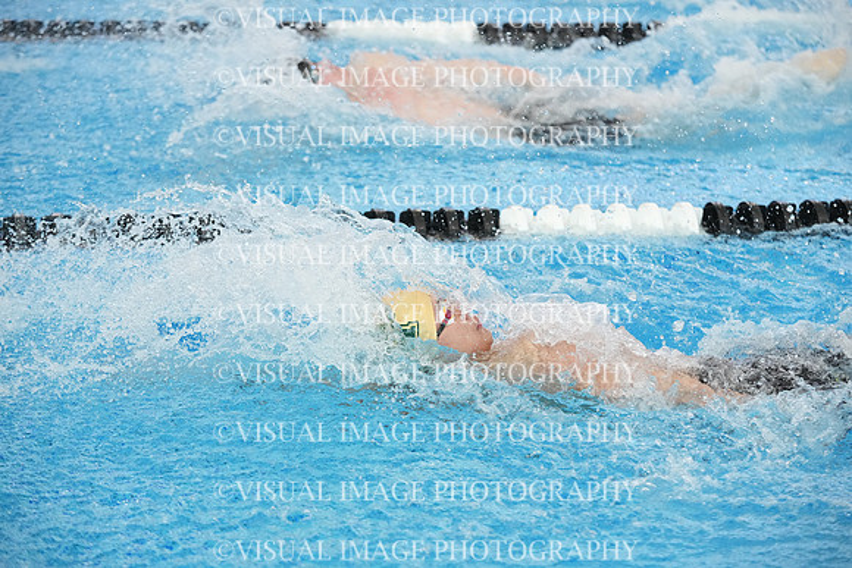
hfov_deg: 19.1
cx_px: 426
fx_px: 2533
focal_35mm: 107
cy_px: 284
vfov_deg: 12.8
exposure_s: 1/1250
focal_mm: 107
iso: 5000
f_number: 4
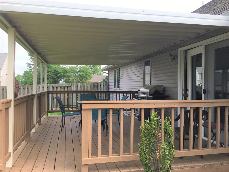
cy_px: 86
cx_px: 114
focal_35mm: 29
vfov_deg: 48.2
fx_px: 192
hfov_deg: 61.7
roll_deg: -1.1
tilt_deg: +1.0
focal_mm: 4.15
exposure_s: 1/484
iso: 25
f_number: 2.2
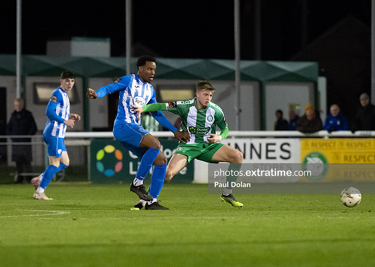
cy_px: 209
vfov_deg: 2.9
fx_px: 5207
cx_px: 150
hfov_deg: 4.1
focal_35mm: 489
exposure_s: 1/1250
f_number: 3.2
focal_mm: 200
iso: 8000
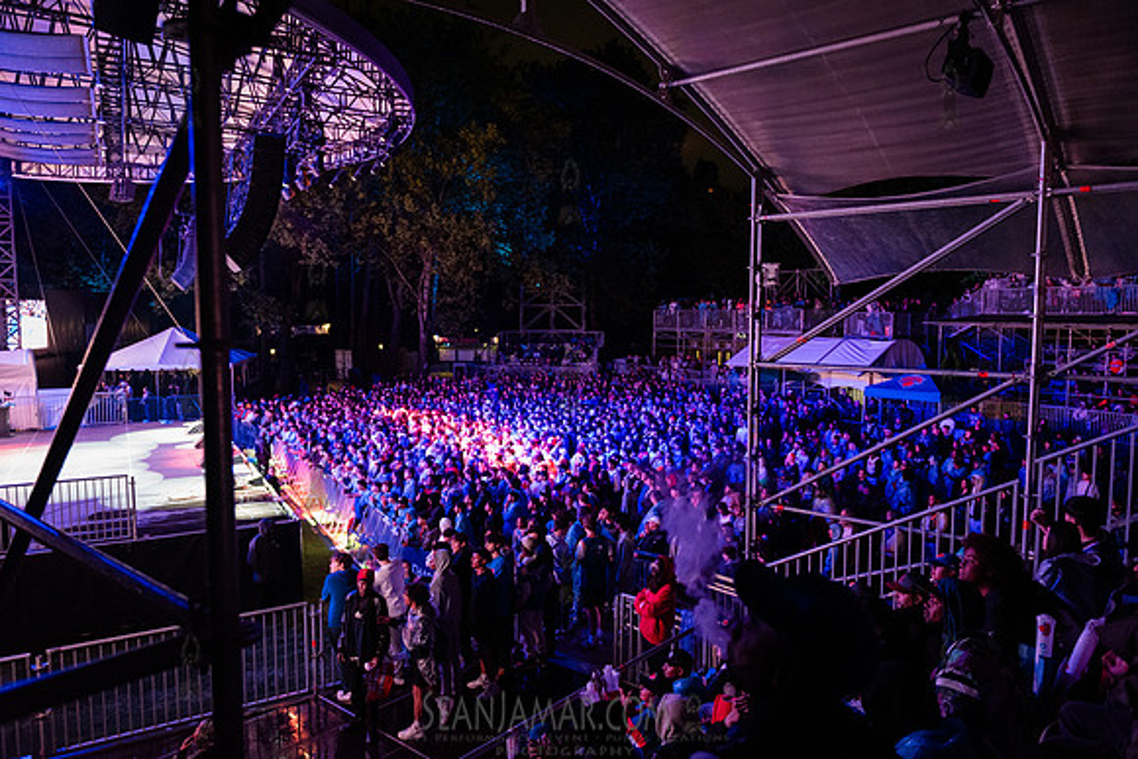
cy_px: 379
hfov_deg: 72.6
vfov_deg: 52.3
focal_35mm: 24
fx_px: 774
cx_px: 563
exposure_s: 1/200
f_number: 2.8
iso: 6400
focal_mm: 24
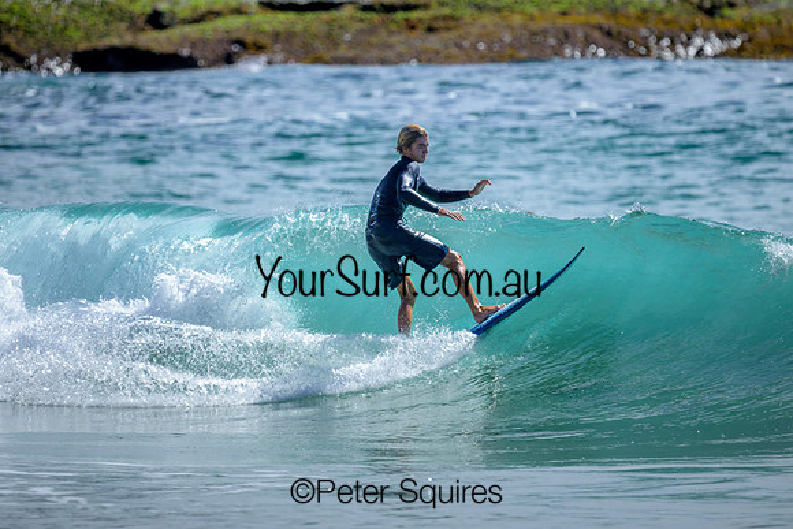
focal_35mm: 1100
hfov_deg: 1.9
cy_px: 293
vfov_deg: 1.3
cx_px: 329
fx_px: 24234
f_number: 6.3
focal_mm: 800
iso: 250
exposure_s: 1/2500
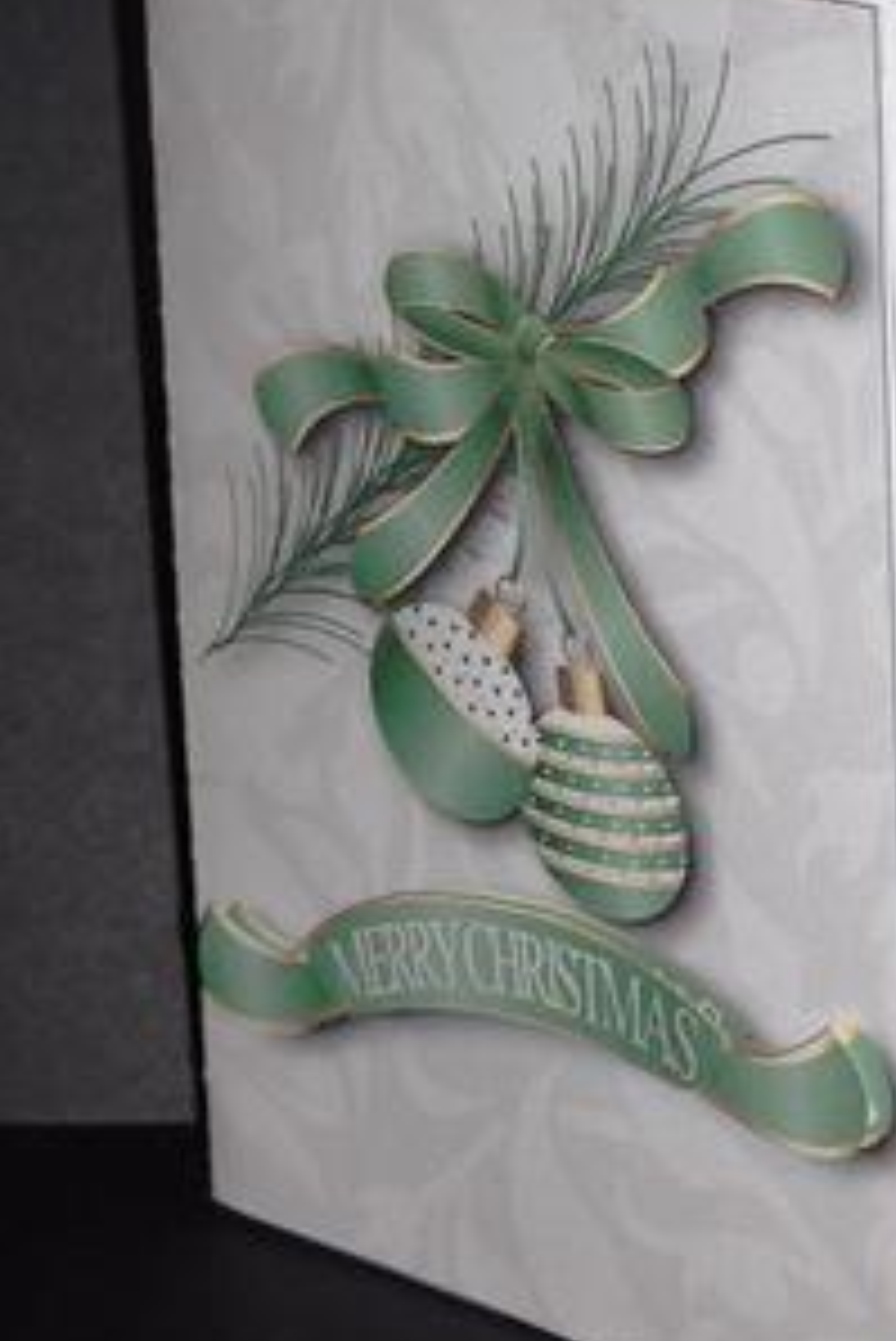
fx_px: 4213
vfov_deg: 18.1
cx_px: 684
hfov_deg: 12.1
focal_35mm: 113
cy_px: 612
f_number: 4.1
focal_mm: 11.9
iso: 100
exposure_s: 1/30
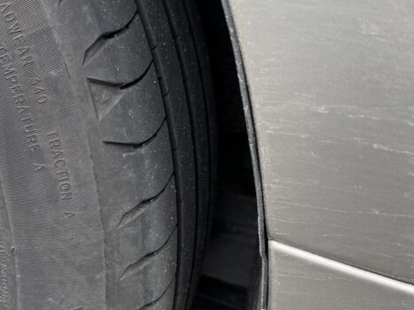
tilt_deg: -24.8
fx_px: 634
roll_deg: -8.7
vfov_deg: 27.5
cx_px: 84
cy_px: 173
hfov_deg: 35.0
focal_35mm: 53
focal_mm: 6.76
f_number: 1.78
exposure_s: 1/491
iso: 80
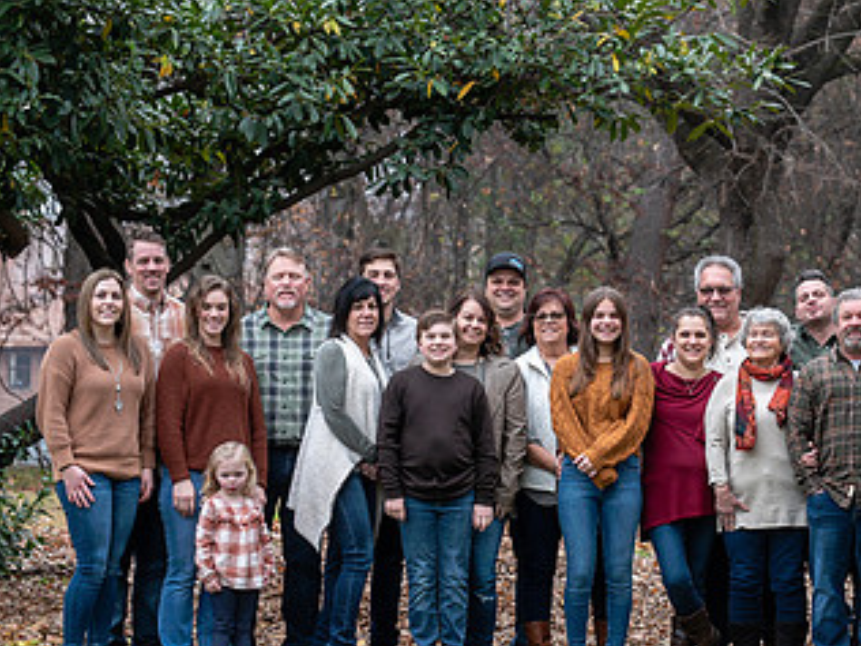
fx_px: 4303
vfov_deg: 8.6
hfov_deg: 11.4
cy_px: 320
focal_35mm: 173
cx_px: 676
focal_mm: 98
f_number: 4
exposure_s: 1/125
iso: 200
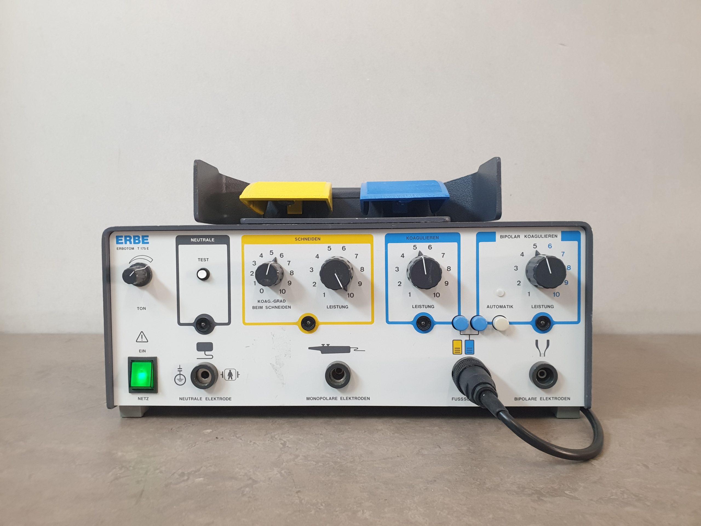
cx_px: 350
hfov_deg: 67.3
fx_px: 527
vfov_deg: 53.1
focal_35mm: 26
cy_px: 263
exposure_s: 1/50
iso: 400
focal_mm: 4.3
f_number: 2.4
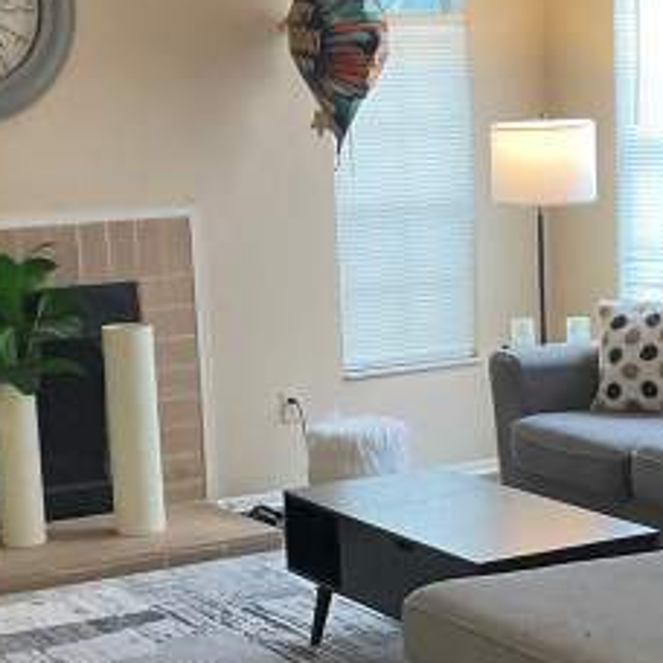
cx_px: 427
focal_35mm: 90
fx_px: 1950
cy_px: 439
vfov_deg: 19.2
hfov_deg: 19.2
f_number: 1.8
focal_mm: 3
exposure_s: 1/60
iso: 200
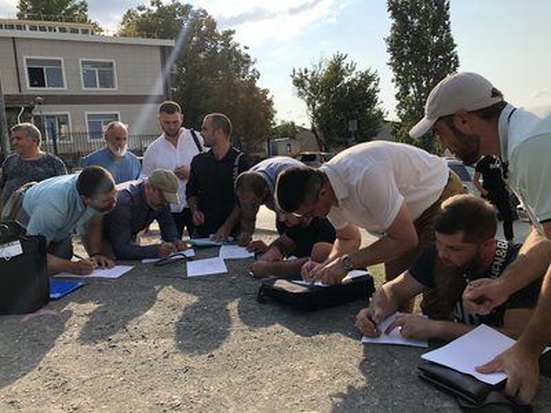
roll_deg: +2.2
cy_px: 206
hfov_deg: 63.4
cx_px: 276
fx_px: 446
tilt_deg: -8.0
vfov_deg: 49.7
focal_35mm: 28
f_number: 1.8
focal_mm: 3.99
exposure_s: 1/1043
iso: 20
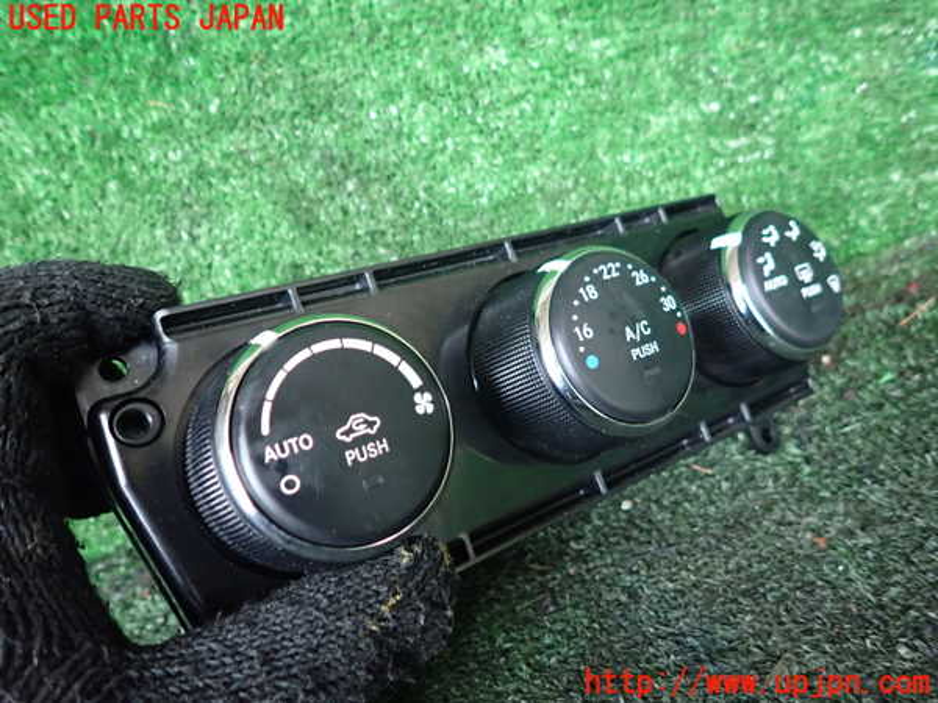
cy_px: 352
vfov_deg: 54.9
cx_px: 469
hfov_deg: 69.4
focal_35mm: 25
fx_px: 677
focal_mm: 4.5
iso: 640
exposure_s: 1/30
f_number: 2
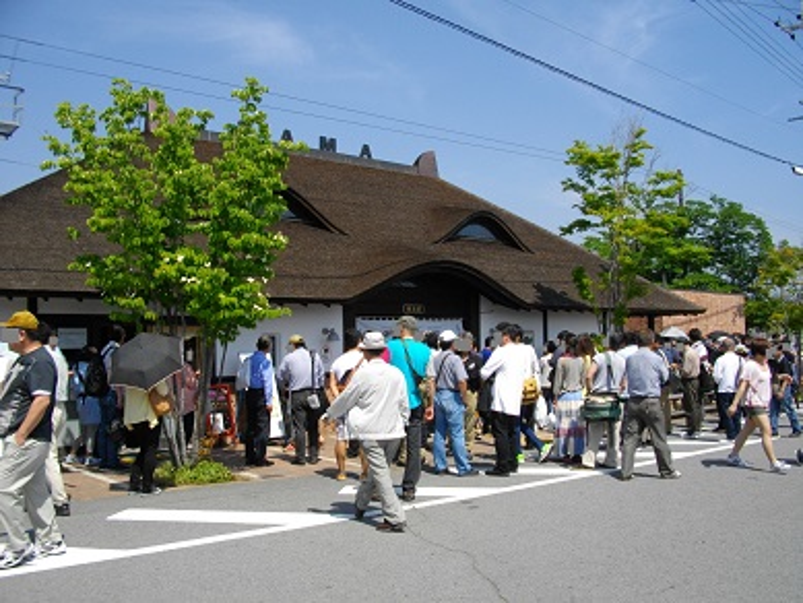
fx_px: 743
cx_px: 402
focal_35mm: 32
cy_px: 302
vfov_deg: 44.2
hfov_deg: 56.8
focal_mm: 5.7
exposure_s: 1/400
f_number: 5.5
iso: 100
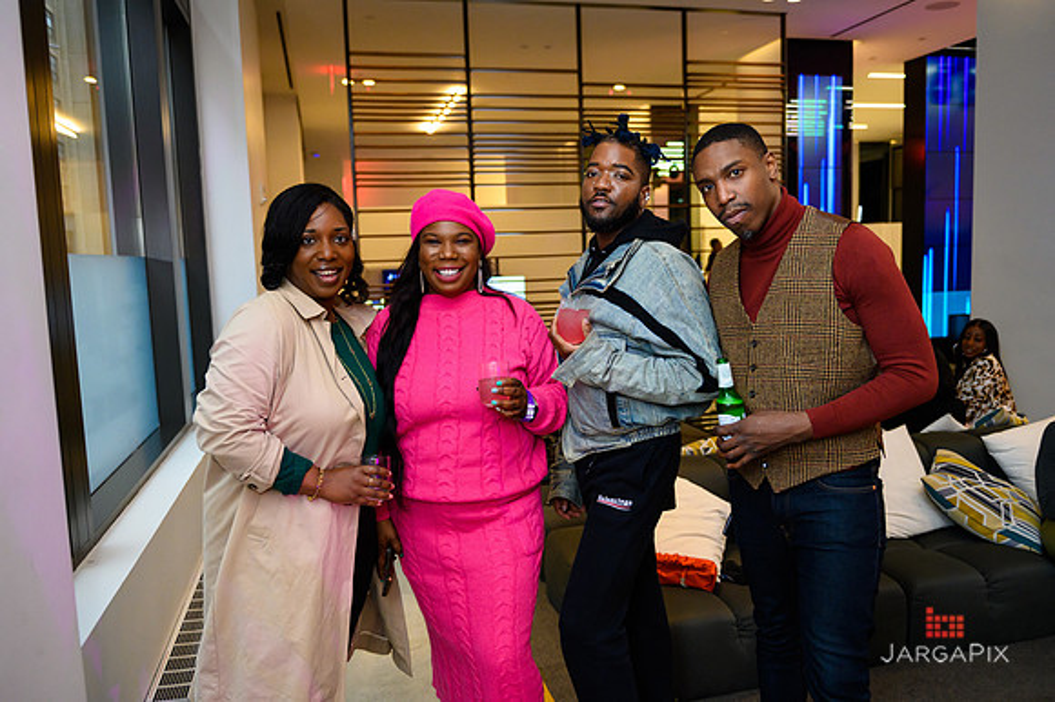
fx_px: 820
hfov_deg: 65.5
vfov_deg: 46.4
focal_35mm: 28
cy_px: 351
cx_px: 528
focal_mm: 28
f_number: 3.2
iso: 1600
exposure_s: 1/125
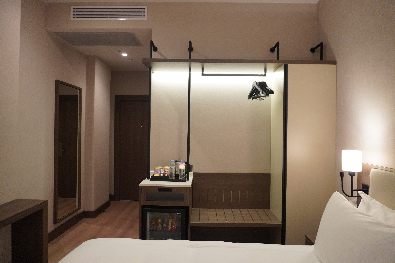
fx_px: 263
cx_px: 198
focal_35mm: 24
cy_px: 132
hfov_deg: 73.7
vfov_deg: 53.1
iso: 2000
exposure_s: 1/160
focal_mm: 16
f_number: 3.5
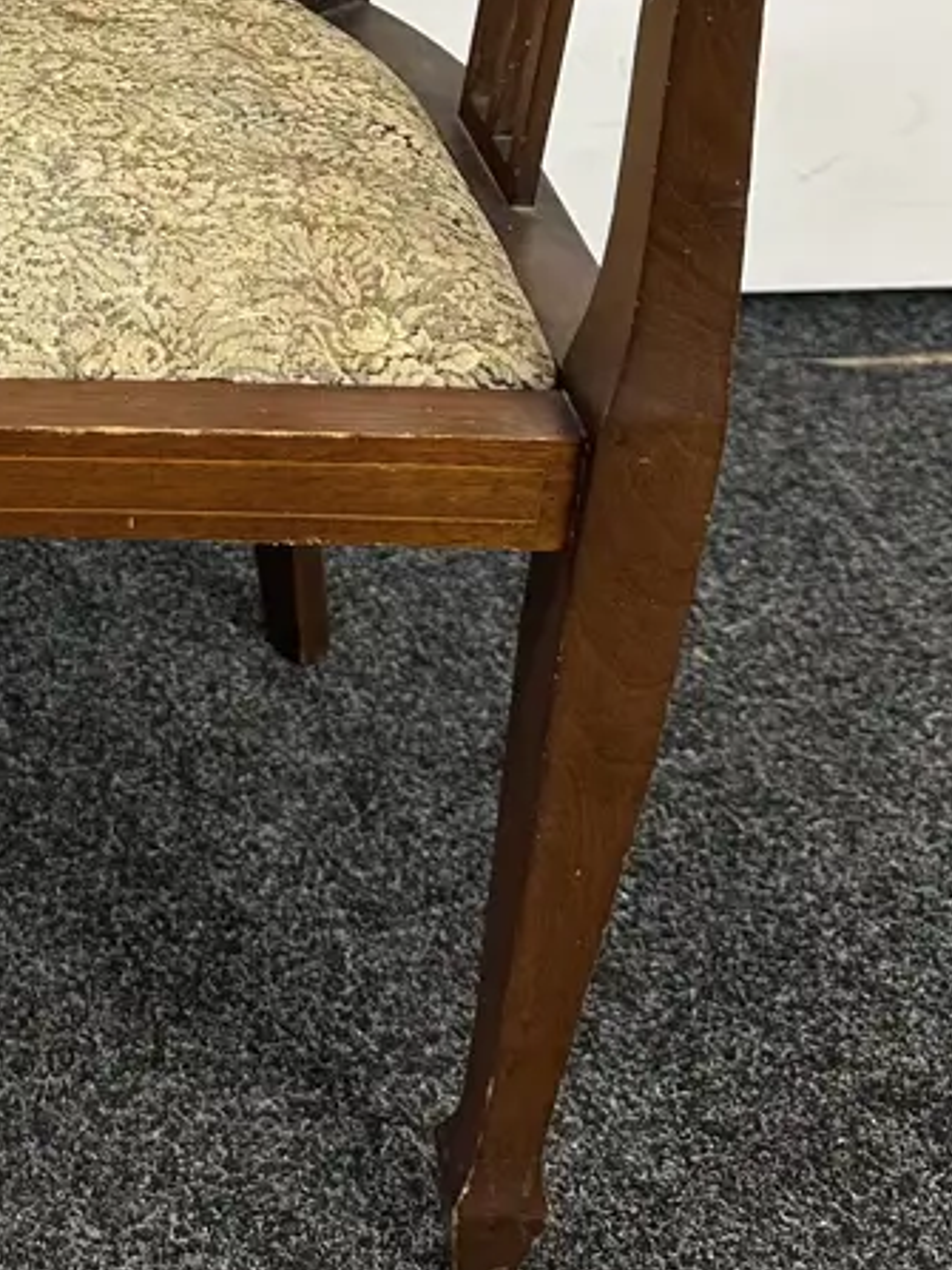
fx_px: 2018
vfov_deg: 32.5
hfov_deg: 24.9
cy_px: 40
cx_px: -60
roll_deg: +0.0
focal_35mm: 55
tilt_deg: -27.3
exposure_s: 1/50
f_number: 1.78
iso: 200
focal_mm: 6.86
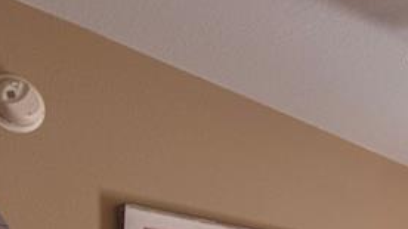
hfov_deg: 18.6
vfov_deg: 12.0
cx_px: 718
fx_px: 984
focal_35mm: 91
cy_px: 432
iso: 100
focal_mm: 15
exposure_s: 1/30
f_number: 2.8
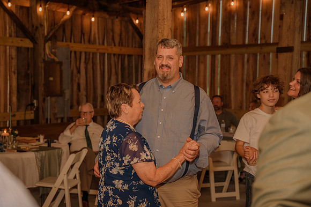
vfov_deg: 19.4
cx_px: 156
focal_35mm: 70
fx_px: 604
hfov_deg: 28.9
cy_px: 104
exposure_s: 1/200
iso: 320
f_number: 4
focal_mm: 70
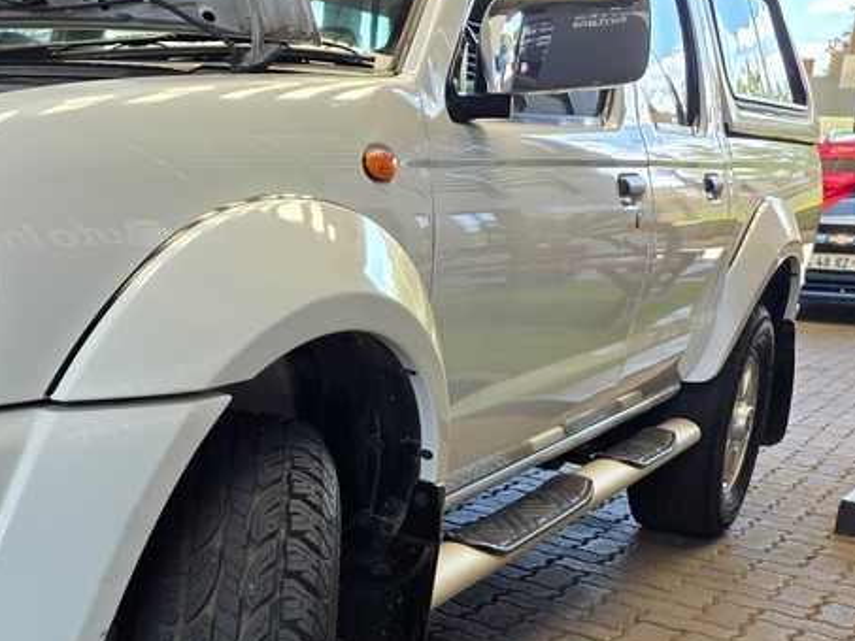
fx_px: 1285
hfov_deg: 33.5
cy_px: 454
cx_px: -8
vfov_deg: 27.8
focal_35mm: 52
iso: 40
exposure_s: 1/180
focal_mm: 6.25
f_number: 1.7
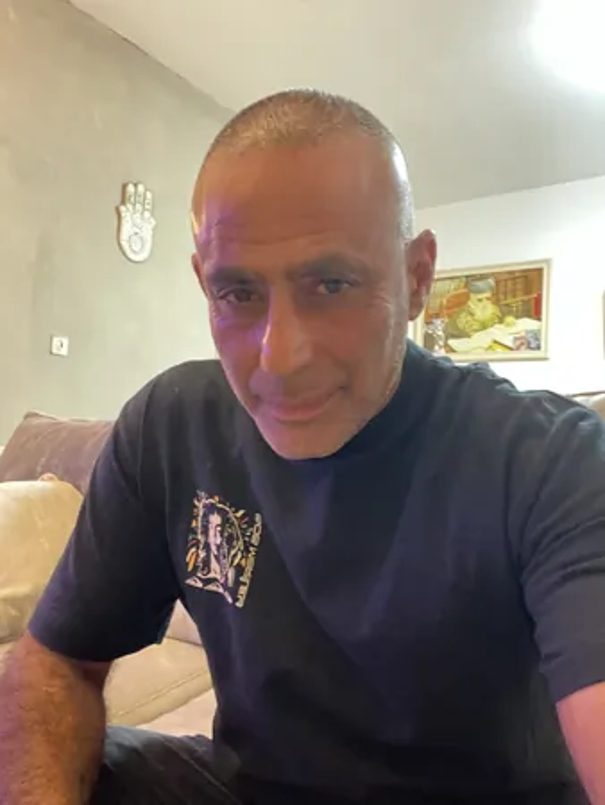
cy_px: 402
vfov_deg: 59.9
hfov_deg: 46.8
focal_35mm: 30
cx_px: 302
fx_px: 698
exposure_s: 1/17
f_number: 2.2
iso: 640
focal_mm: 2.71
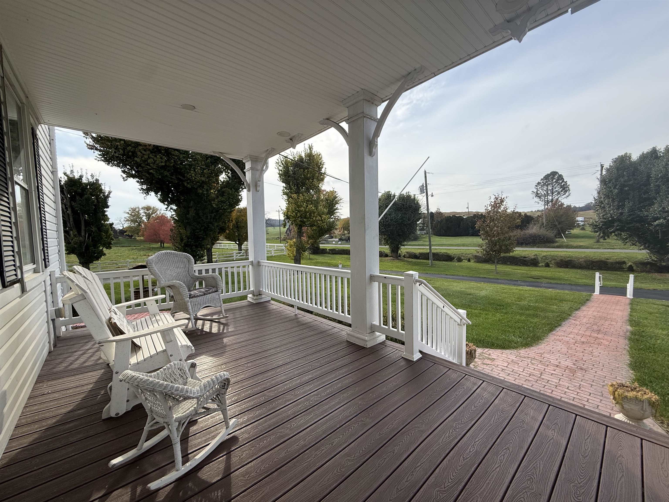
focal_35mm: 14
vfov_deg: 85.7
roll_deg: +1.6
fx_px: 271
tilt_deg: -2.8
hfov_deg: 102.1
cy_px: 251
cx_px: 334
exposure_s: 1/1431
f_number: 2.2
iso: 64
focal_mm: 2.22
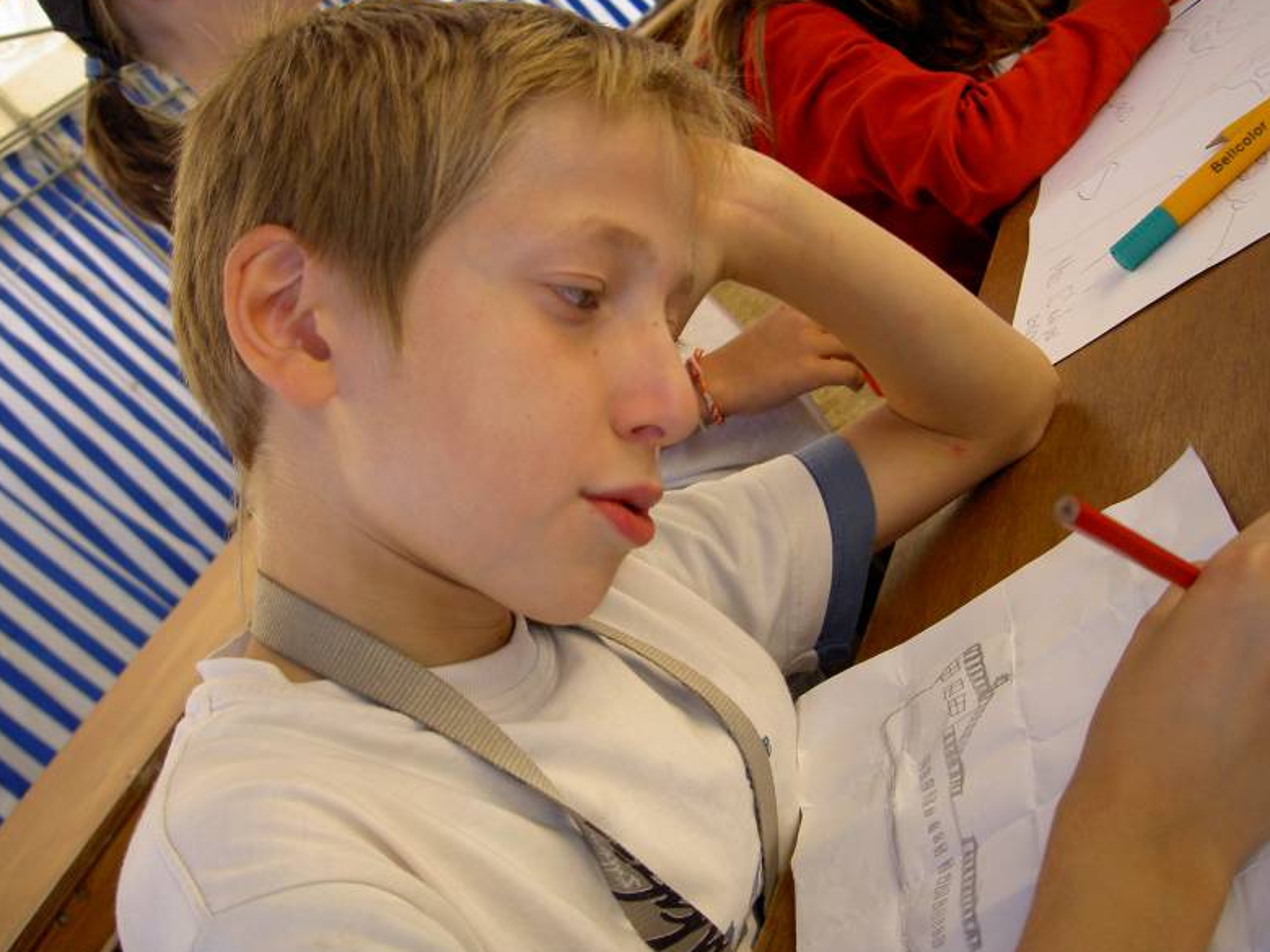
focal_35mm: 40
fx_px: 1468
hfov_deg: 46.8
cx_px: 648
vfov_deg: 36.0
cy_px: 470
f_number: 2.8
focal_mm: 8
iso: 100
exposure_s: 1/60
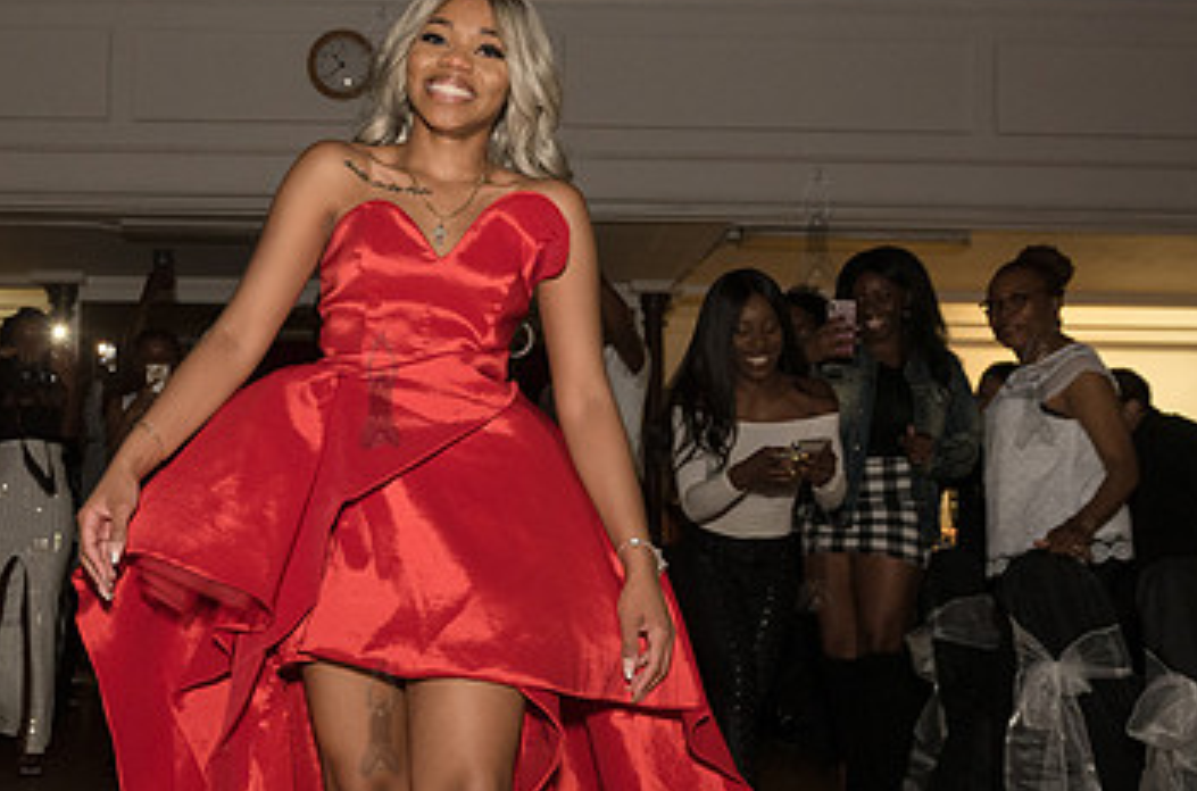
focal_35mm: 45
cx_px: 420
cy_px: 407
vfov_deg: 29.7
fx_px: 1492
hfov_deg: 43.2
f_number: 4
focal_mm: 24
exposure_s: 1/320
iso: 2000
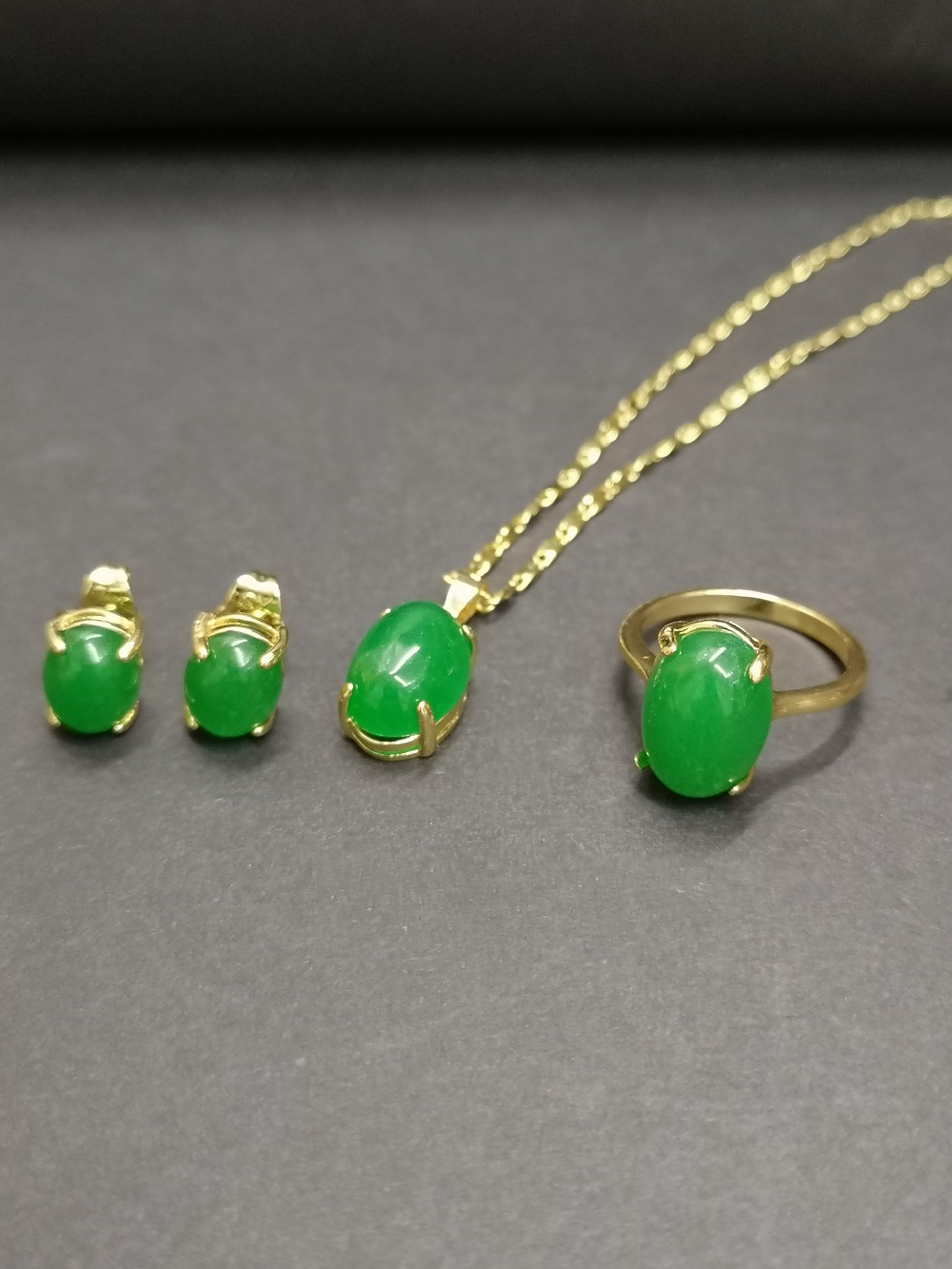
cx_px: 476
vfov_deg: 51.4
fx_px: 1320
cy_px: 634
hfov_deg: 39.7
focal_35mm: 36
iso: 400
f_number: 1.8
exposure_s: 1/24
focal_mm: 3.95
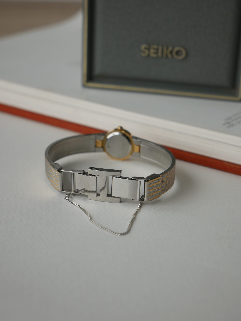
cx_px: 120
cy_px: 160
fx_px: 705
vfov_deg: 25.6
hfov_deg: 19.4
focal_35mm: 76
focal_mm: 38
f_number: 5.4
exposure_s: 1/400
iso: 200
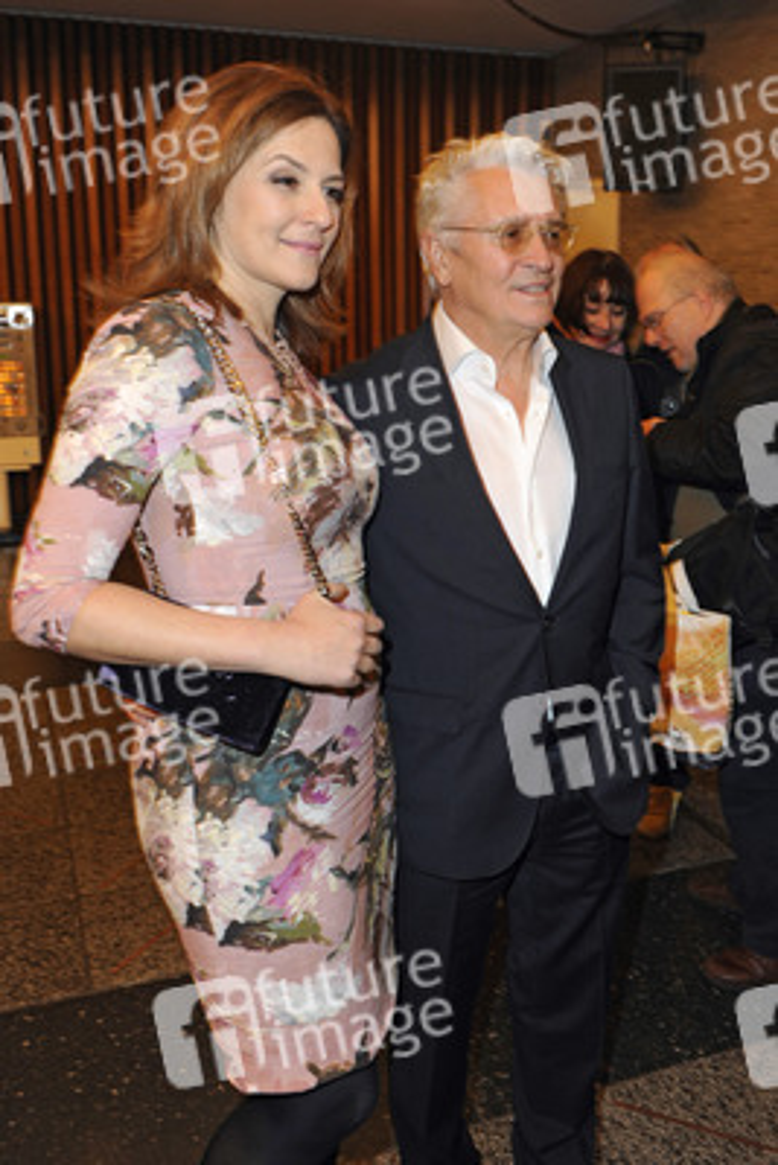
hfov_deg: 41.1
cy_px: 582
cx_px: 389
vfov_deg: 58.7
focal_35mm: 32
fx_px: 1036
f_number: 4.5
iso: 1000
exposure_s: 1/25
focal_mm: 32
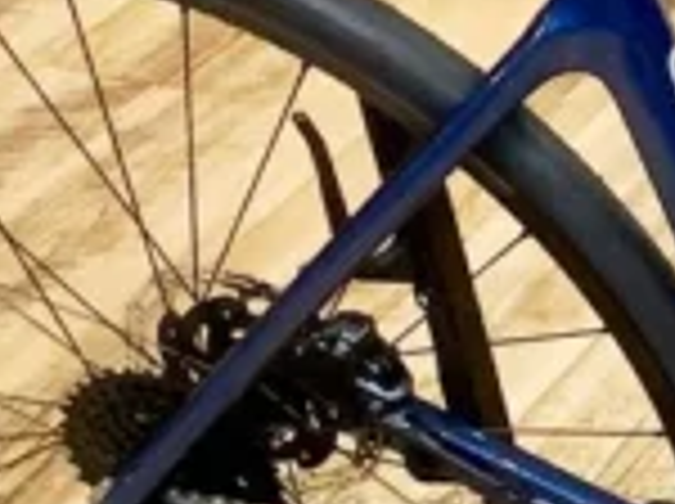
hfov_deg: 12.0
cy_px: 261
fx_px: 2901
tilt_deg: -34.8
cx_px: 1274
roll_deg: +2.1
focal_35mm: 149
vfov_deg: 9.9
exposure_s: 1/60
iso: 320
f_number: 2.4
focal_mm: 3.3
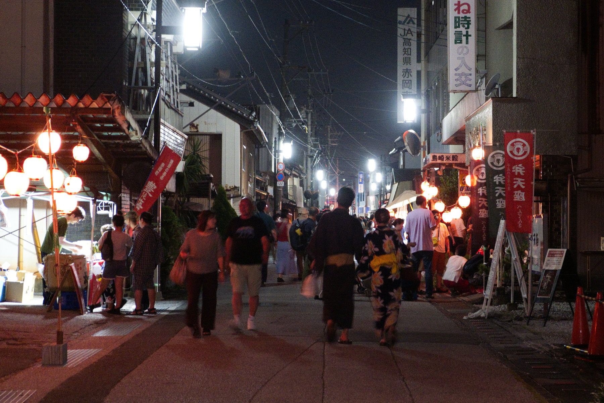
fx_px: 1023
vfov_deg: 22.3
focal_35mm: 61
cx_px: 302
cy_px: 202
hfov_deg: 32.9
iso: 6400
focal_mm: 40.7
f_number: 4
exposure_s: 1/6
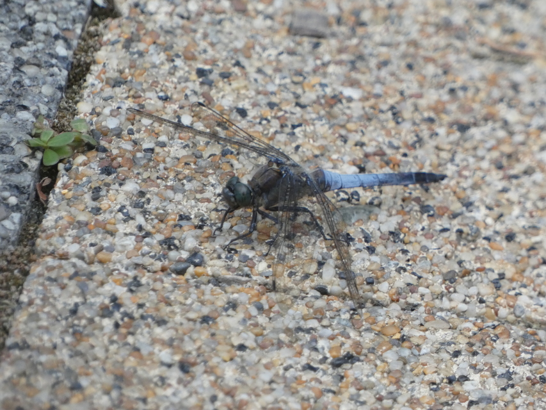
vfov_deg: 1.7
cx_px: 273
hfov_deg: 2.2
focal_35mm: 885
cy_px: 205
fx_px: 13961
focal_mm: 158.6
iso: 320
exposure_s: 1/125
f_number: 5.6
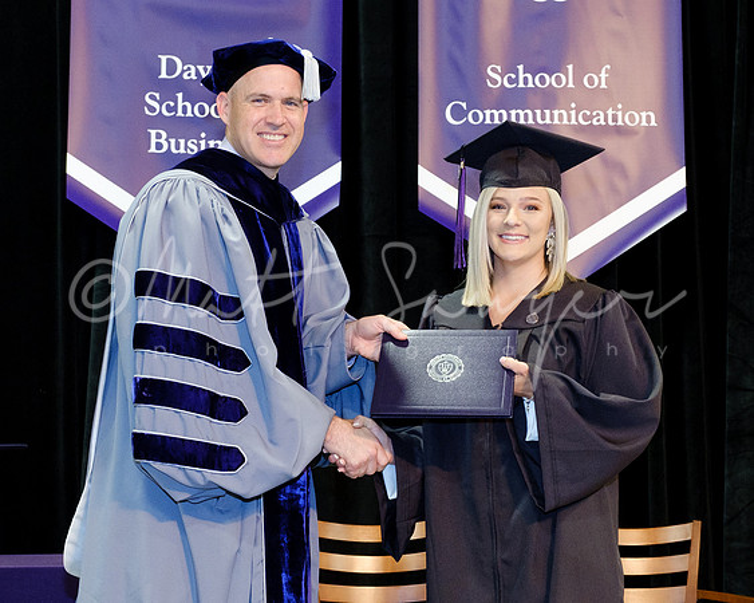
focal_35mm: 68
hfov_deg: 28.0
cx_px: 380
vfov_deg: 22.5
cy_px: 360
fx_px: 1509
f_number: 4
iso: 1600
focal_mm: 27.4
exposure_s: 1/125
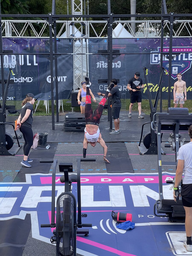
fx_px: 473
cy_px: 128
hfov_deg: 22.9
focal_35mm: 64
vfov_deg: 30.3
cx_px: 96
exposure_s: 1/121
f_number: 2.2
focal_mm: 7.5
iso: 64
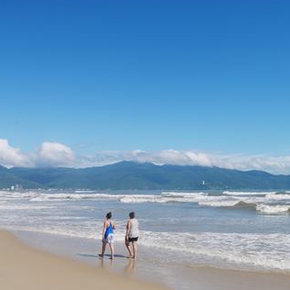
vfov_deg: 40.0
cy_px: 161
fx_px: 398
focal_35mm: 42
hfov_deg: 40.0
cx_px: 148
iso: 200
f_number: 9
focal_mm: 15
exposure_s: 1/640
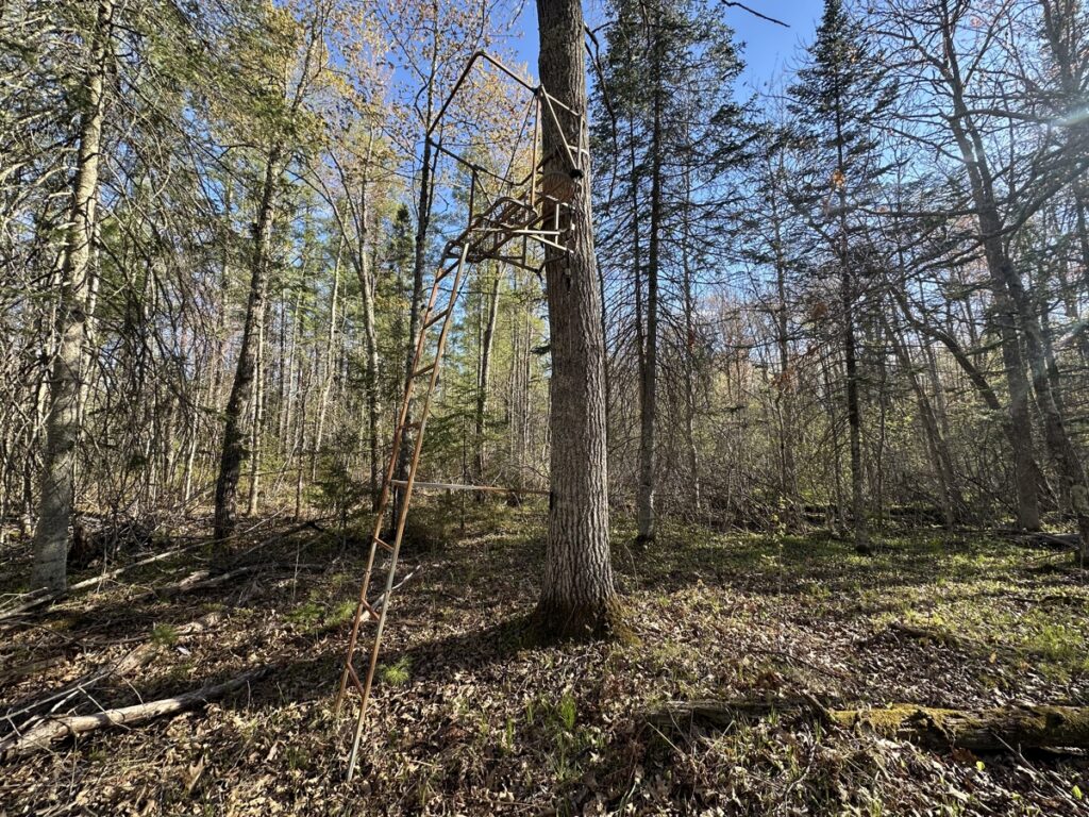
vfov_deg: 85.7
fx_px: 440
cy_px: 408
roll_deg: -1.3
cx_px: 544
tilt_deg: +4.5
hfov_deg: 102.1
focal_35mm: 14
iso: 40
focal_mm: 2.22
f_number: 2.2
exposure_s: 1/326
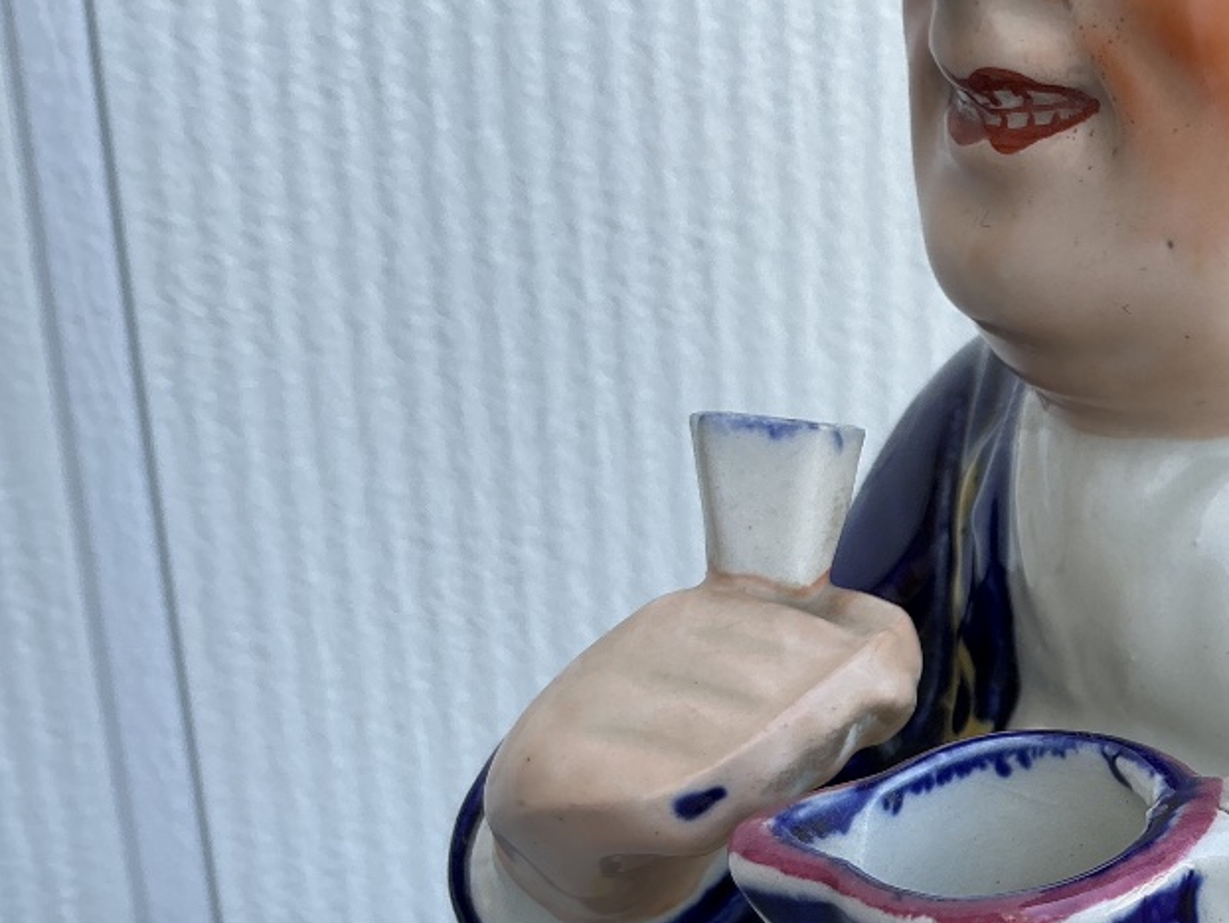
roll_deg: -0.6
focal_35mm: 54
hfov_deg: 33.2
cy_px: 713
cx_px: 1166
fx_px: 1918
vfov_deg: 26.6
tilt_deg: -18.7
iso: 16
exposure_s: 1/133
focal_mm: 3
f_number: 1.8
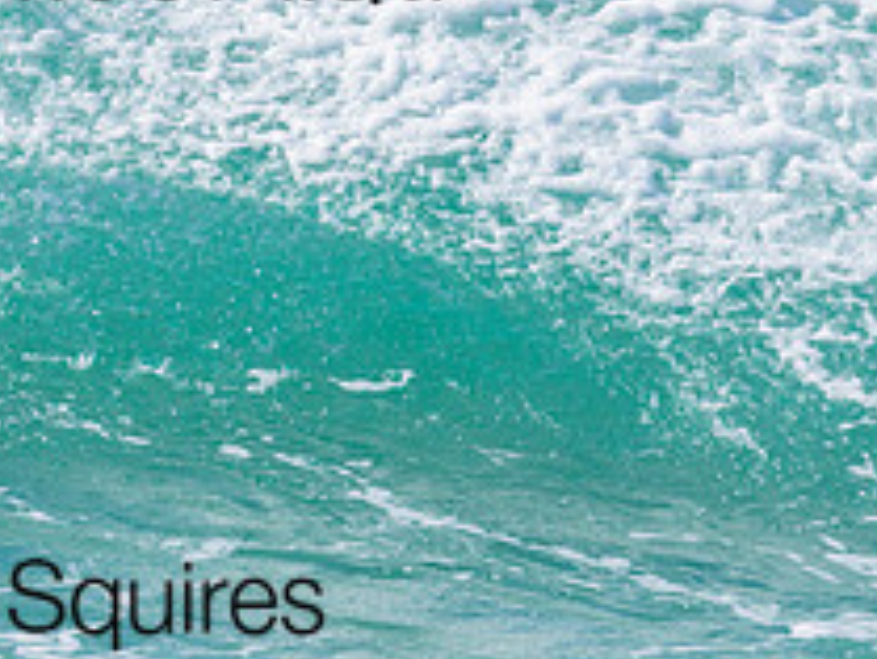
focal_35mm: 1335
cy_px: -99
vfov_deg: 1.1
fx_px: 33842
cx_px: 0
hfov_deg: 1.5
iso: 640
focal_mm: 500
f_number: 11
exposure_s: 1/2000
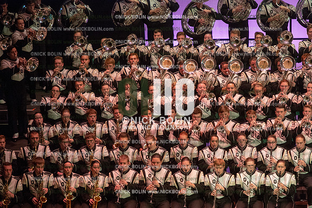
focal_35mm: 280
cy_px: 104
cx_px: 156
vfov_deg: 4.9
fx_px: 2425
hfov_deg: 7.4
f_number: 5.6
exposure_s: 1/200
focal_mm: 280
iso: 8000
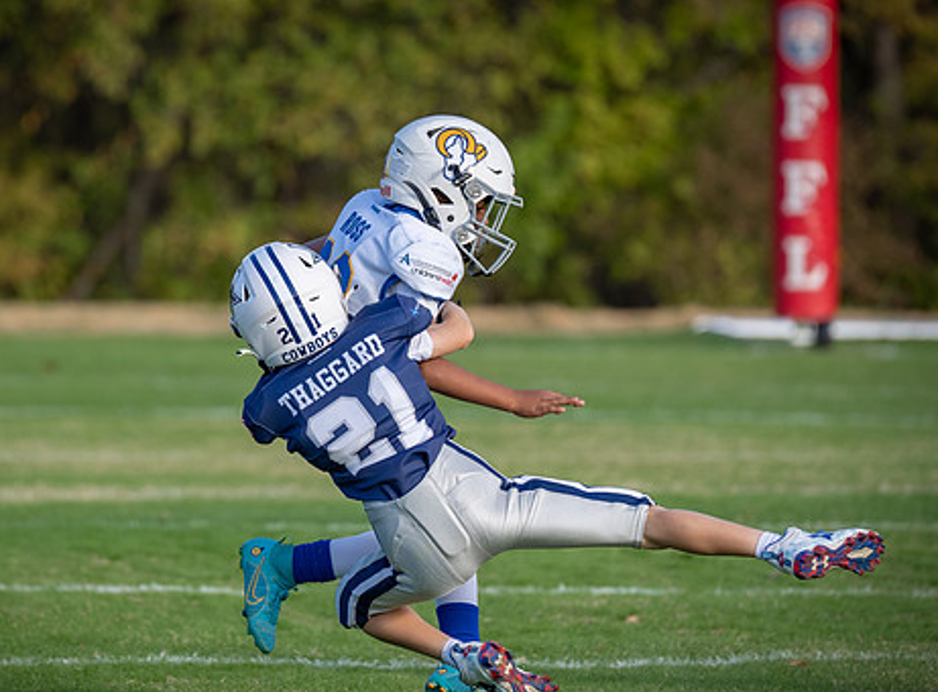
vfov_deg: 3.1
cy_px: 218
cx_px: 225
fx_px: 12606
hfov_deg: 4.3
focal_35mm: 468
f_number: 2.8
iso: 160
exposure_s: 1/1250
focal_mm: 200
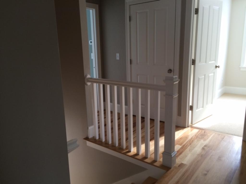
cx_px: 123
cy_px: 92
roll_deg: +2.5
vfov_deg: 48.2
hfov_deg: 61.7
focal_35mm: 29
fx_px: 206
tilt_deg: -11.1
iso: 40
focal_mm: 4.15
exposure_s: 1/30
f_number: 2.2
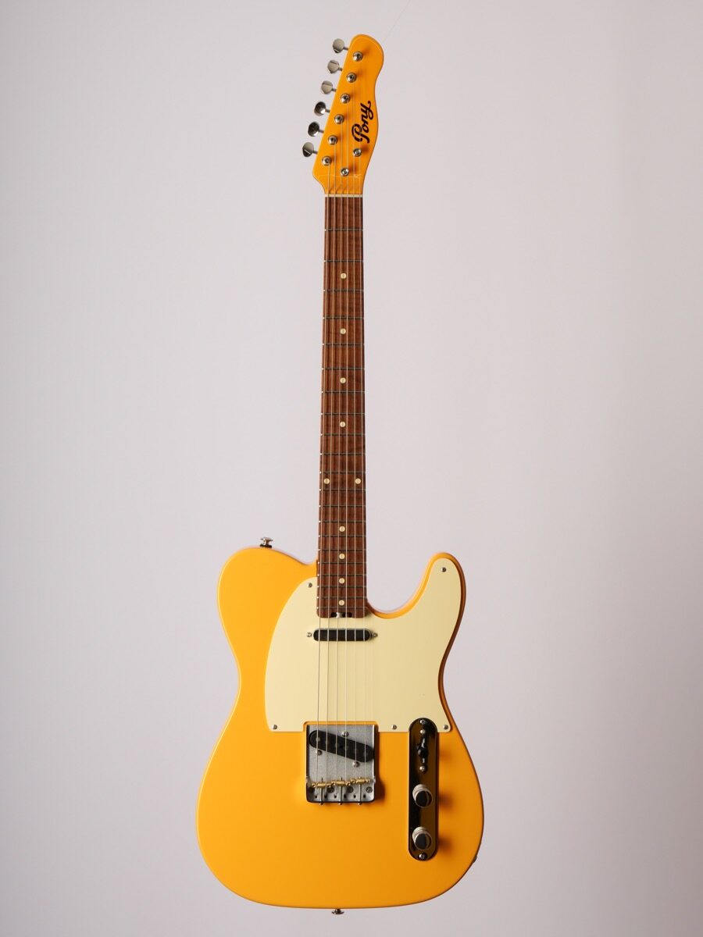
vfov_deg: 21.3
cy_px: 468
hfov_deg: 16.1
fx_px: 2491
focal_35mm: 92
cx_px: 352
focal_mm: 46
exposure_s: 1/200
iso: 200
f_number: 7.1
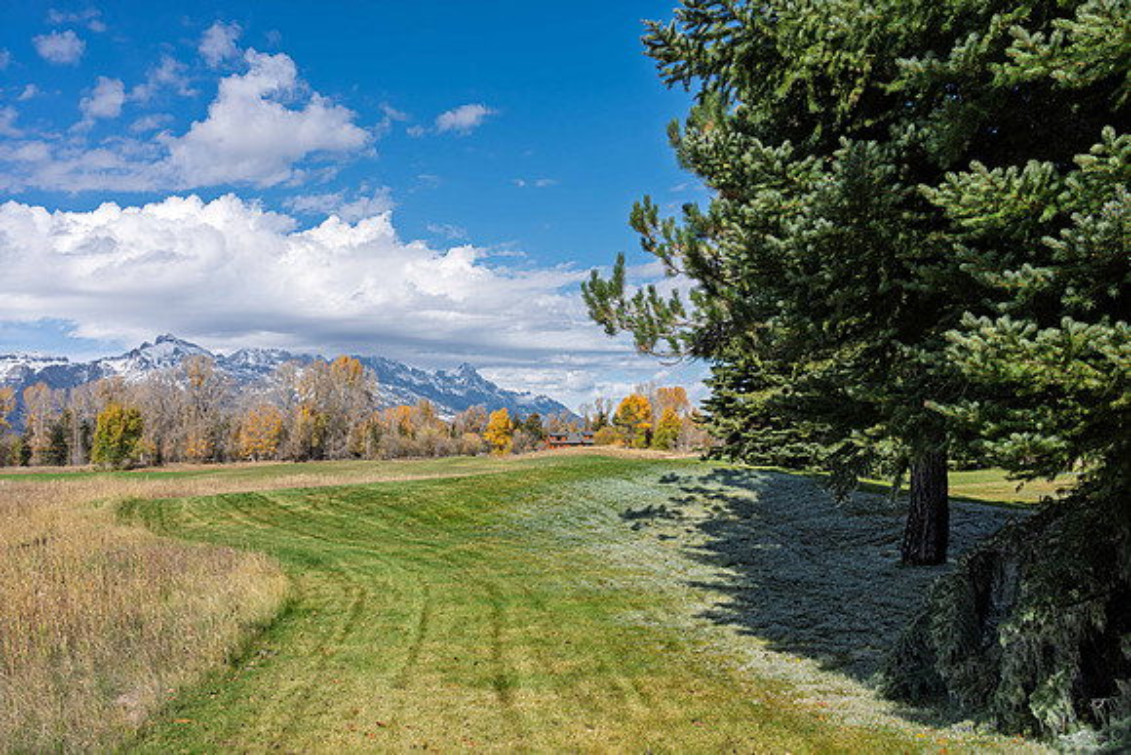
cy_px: 378
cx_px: 566
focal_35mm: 33
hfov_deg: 57.2
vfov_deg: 40.0
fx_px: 1037
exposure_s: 1/640
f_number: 13
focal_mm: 33
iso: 400
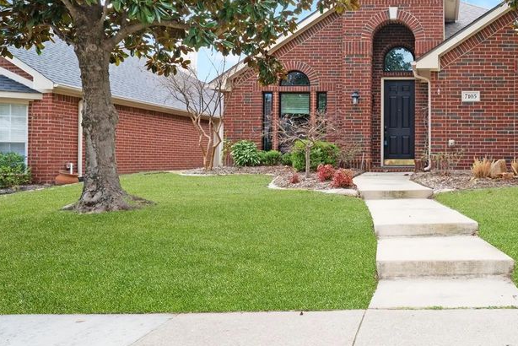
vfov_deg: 43.6
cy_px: 151
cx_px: 429
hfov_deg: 56.4
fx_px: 432
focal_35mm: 30
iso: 500
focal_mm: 18
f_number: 9
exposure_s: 1/200
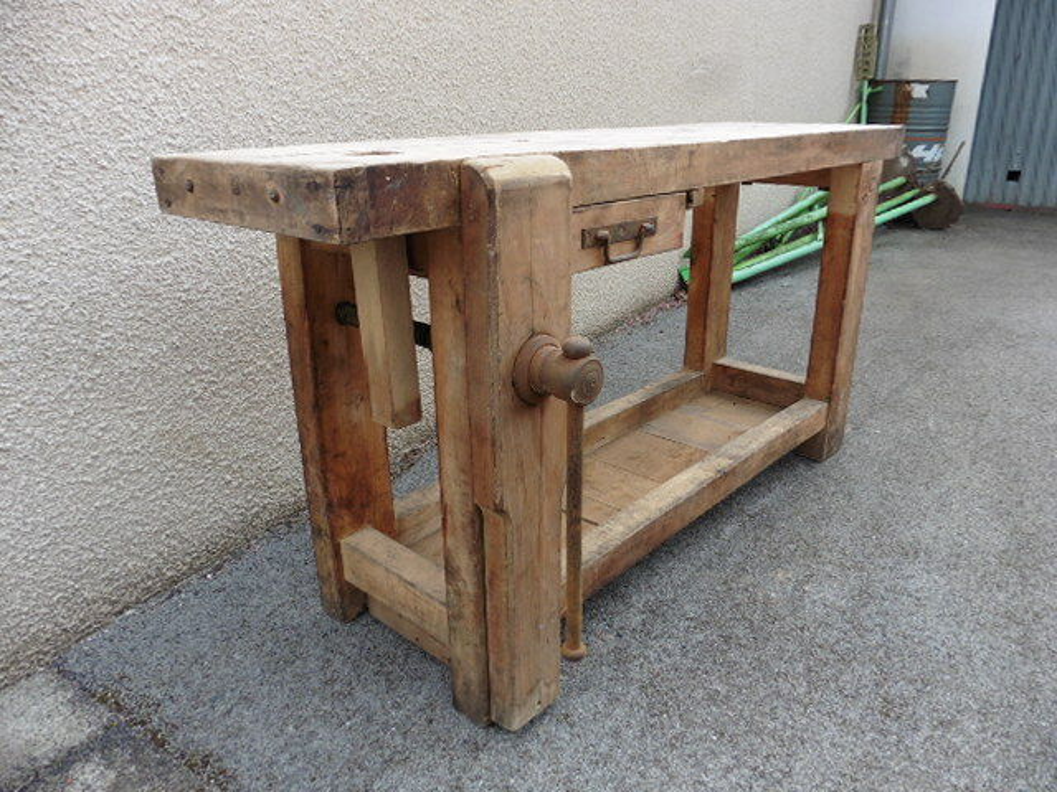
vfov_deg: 56.8
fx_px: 733
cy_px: 396
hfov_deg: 71.6
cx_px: 528
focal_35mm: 24
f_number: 4
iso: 100
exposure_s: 1/125
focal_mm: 4.3
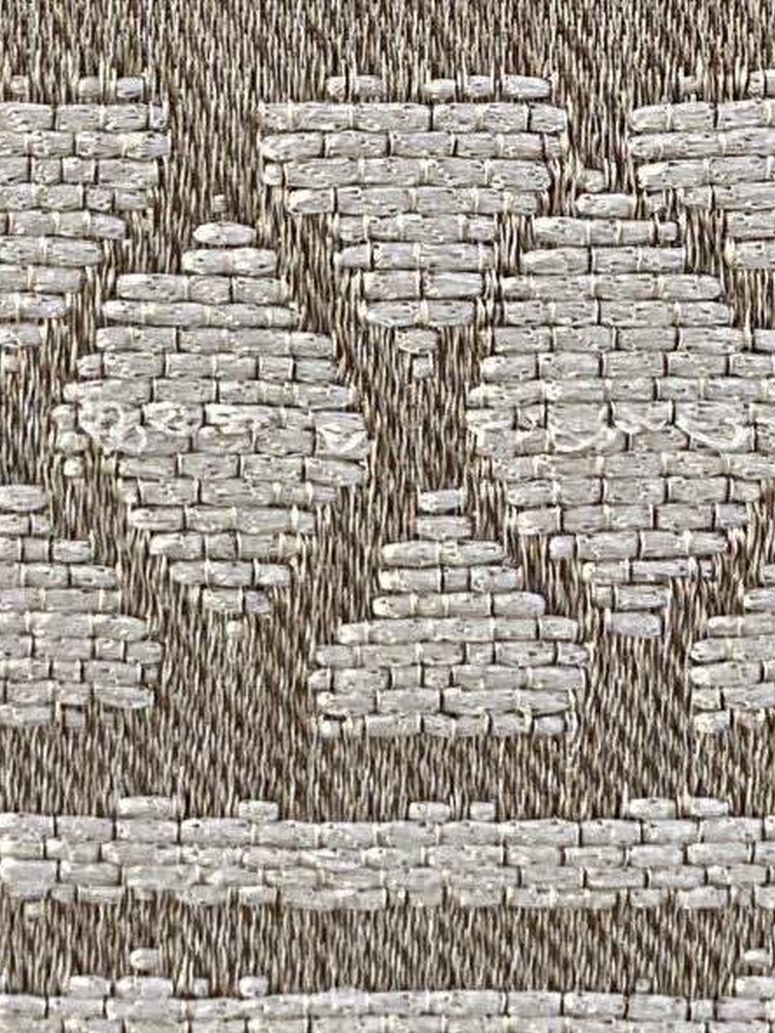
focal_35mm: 225
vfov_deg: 8.4
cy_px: -1005
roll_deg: +0.5
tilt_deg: -23.9
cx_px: -428
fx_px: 6717
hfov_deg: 6.5
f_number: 2
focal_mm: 6
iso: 20
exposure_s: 1/197
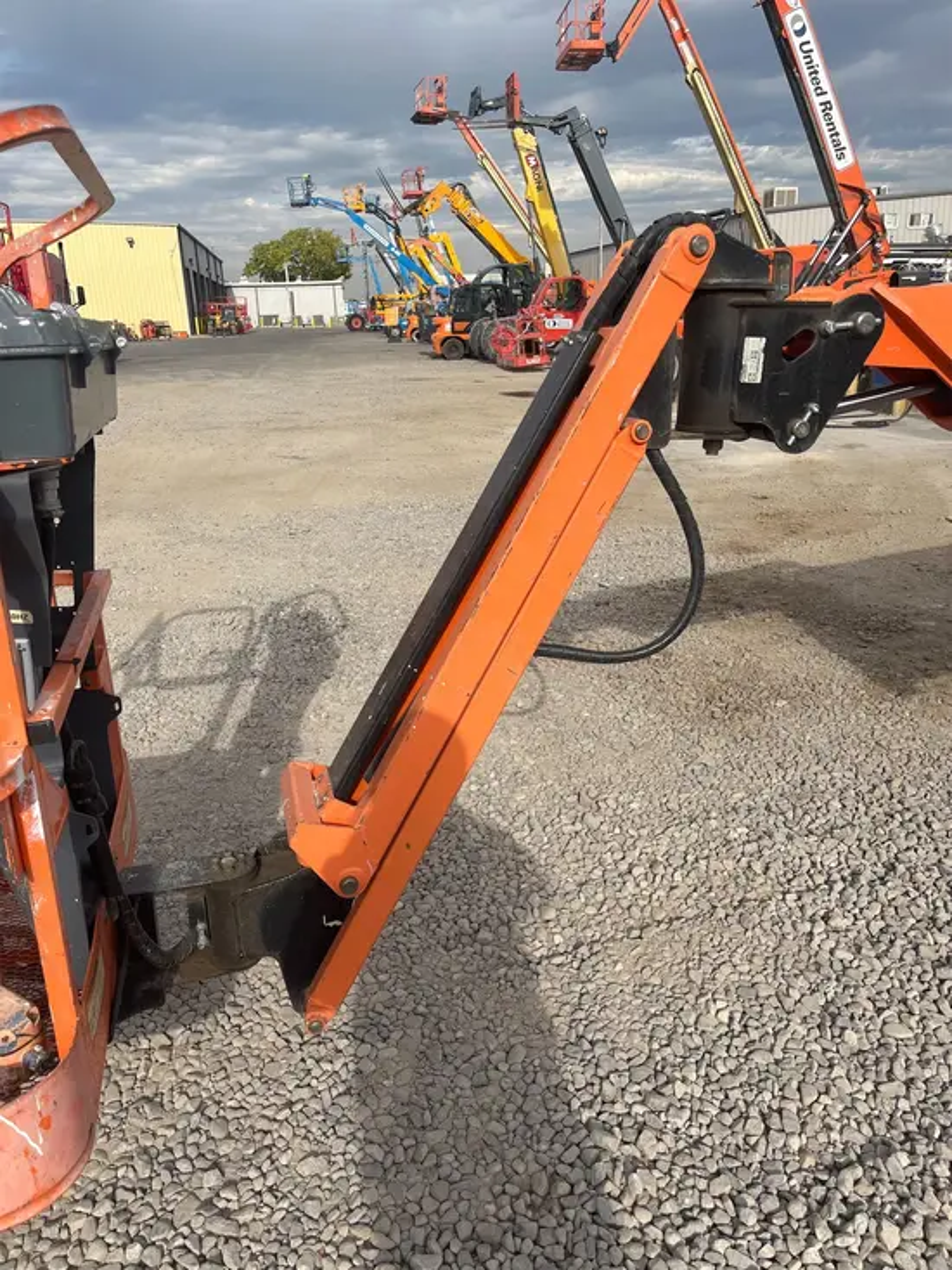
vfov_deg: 67.3
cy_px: 635
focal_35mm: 26
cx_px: 476
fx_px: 953
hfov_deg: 53.1
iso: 50
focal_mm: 5.1
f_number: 1.6
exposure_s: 1/2571
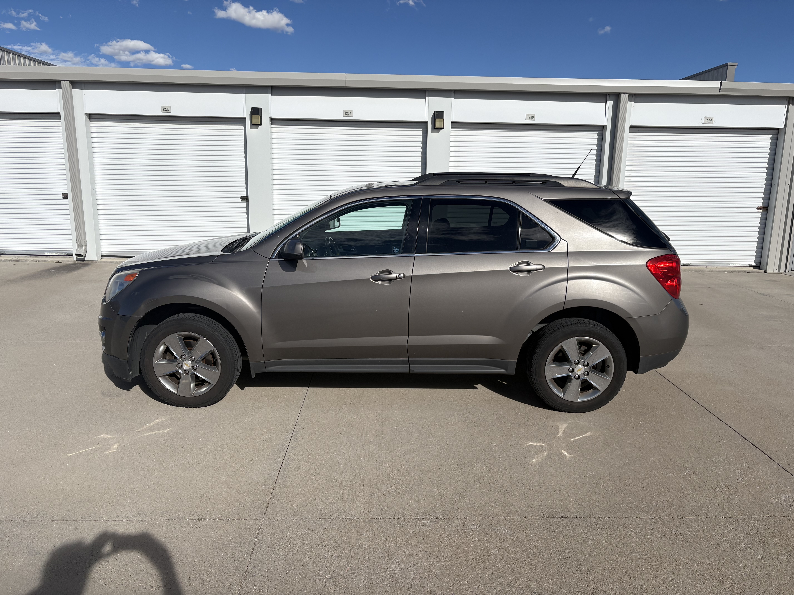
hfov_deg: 67.3
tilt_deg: -11.2
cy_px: 298
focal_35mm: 26
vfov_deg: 53.1
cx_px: 397
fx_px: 596
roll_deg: -1.1
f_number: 1.6
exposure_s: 1/6329
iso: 50
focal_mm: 5.96
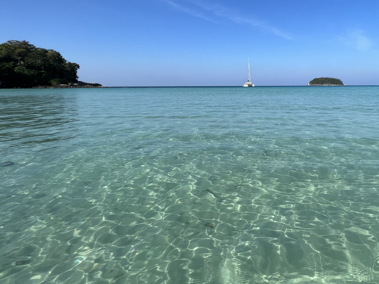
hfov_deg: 80.5
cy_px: 87
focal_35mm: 19
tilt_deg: -0.7
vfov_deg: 66.2
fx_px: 208
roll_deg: -0.1
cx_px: 265
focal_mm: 1.57
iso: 32
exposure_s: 1/2370
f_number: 1.8
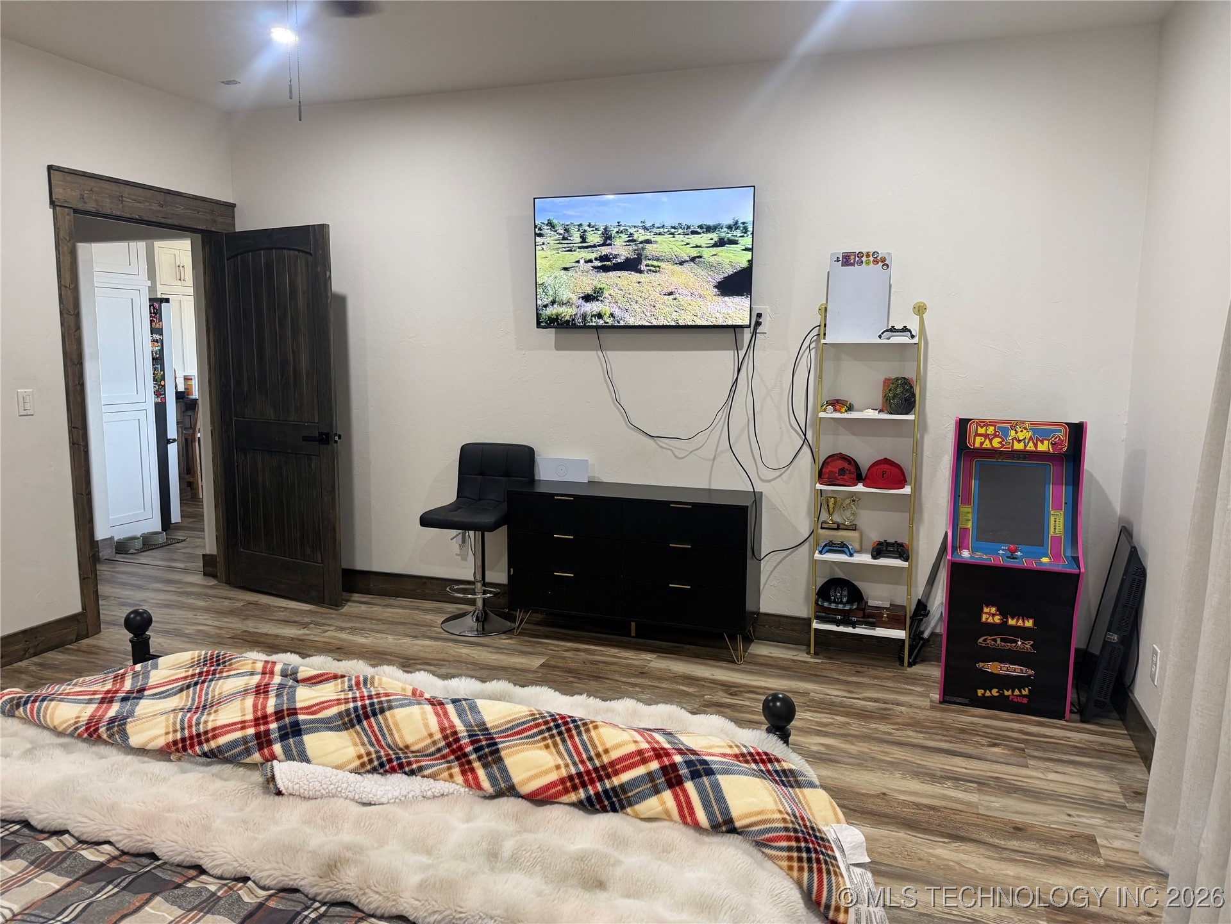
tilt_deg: -6.1
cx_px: 616
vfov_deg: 56.8
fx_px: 853
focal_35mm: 24
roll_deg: -0.6
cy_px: 462
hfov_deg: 71.6
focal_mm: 6.76
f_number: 1.78
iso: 250
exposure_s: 1/60
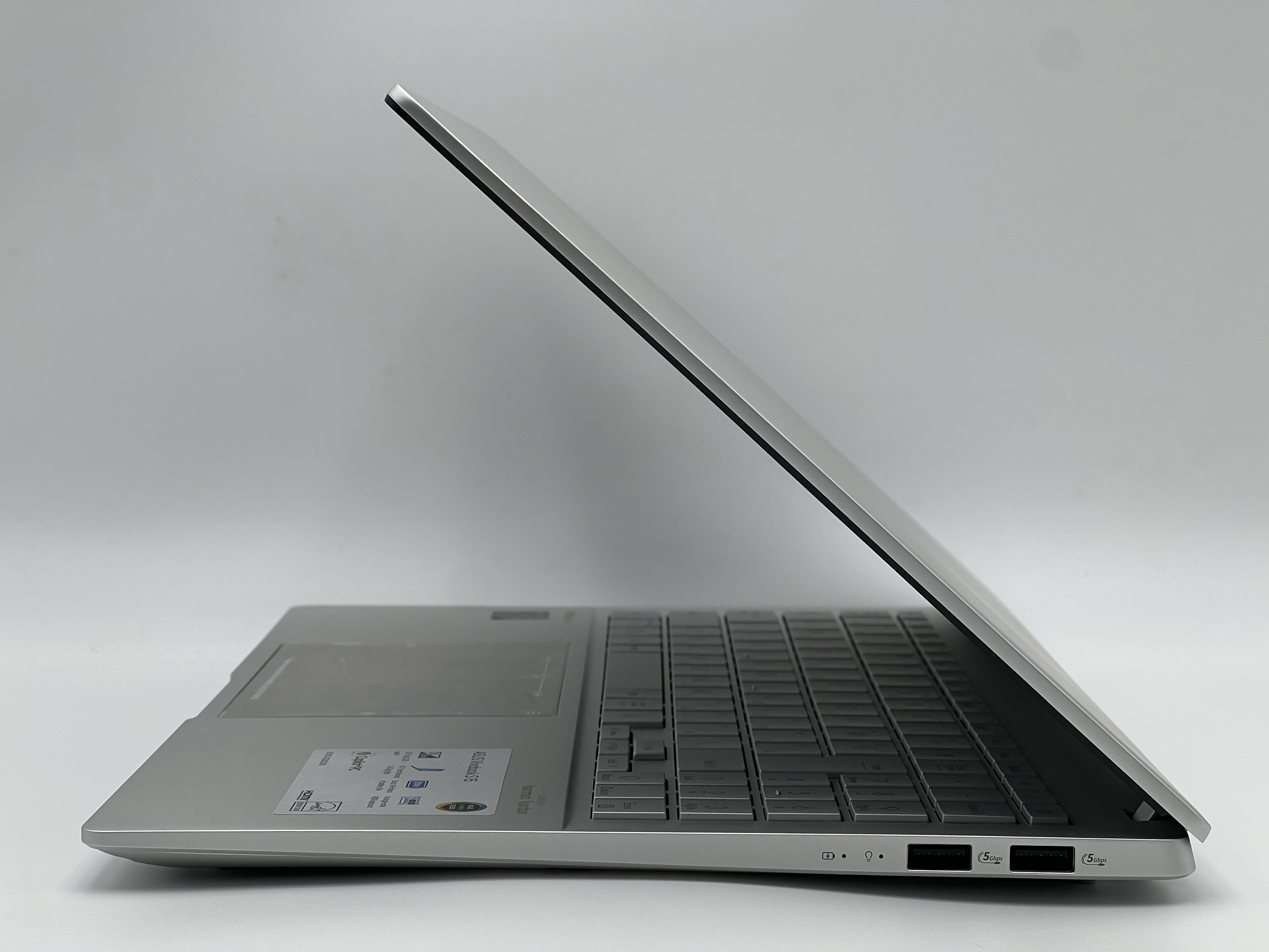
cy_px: 476
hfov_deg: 25.3
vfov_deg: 19.1
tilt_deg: -4.1
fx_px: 2823
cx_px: 634
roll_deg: -0.2
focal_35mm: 77
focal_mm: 9
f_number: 2.8
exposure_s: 1/99
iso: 40
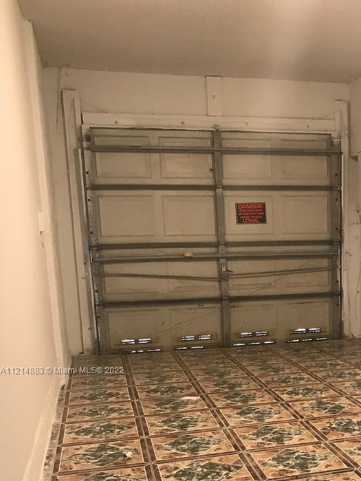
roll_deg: +1.4
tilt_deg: -10.2
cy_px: 371
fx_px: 667
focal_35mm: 48
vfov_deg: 38.4
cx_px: 307
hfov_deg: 29.3
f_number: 1.8
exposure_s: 1/15
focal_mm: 3.99
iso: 64
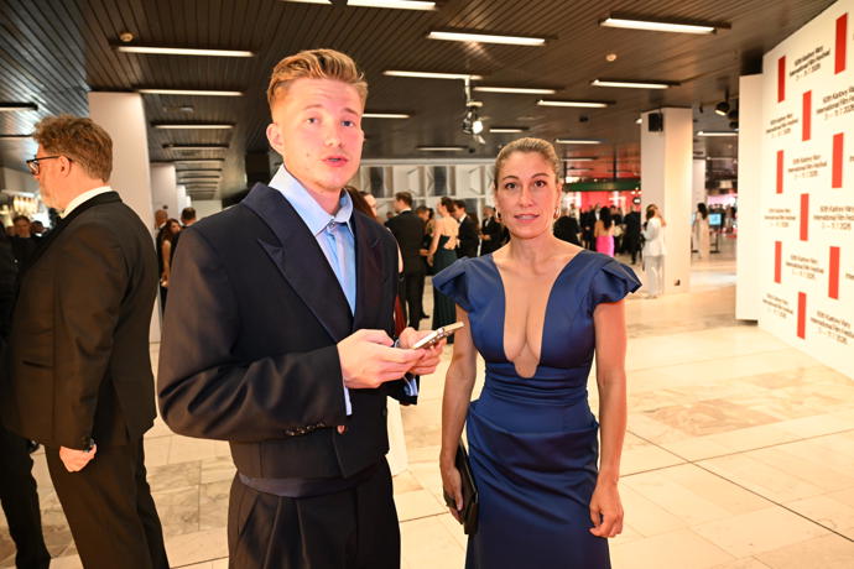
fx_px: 629
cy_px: 284
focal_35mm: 26
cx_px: 427
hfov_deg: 68.4
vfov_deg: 48.7
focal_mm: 26.5
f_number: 4
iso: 2500
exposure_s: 1/100
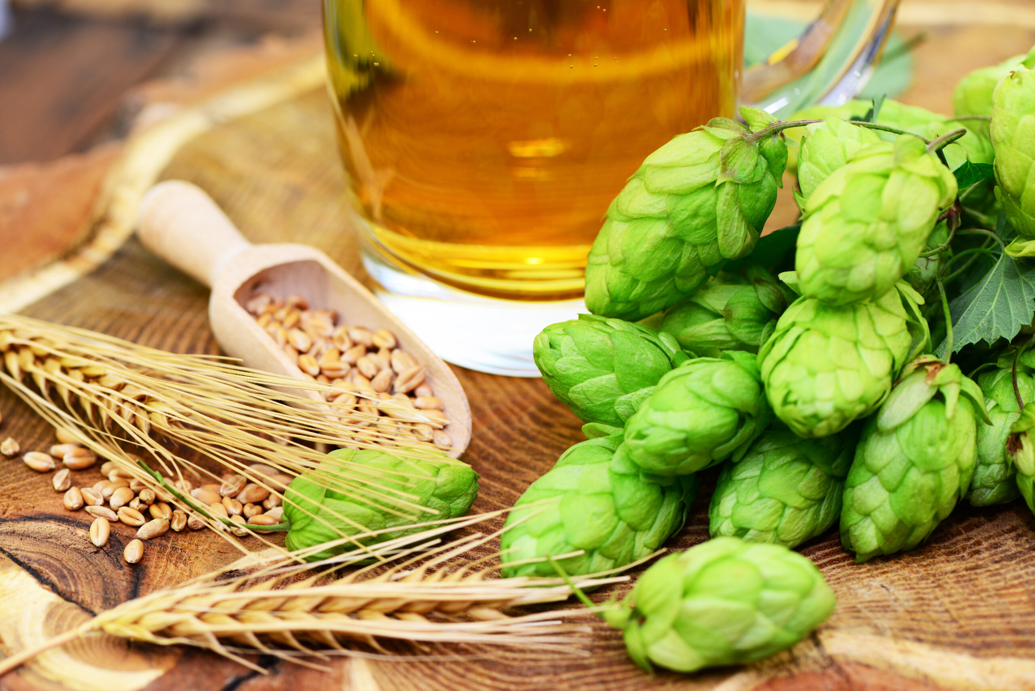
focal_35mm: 105
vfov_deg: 13.1
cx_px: 518
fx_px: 3020
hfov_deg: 19.4
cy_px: 346
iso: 100
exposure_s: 1/100
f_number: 7.1
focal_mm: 105
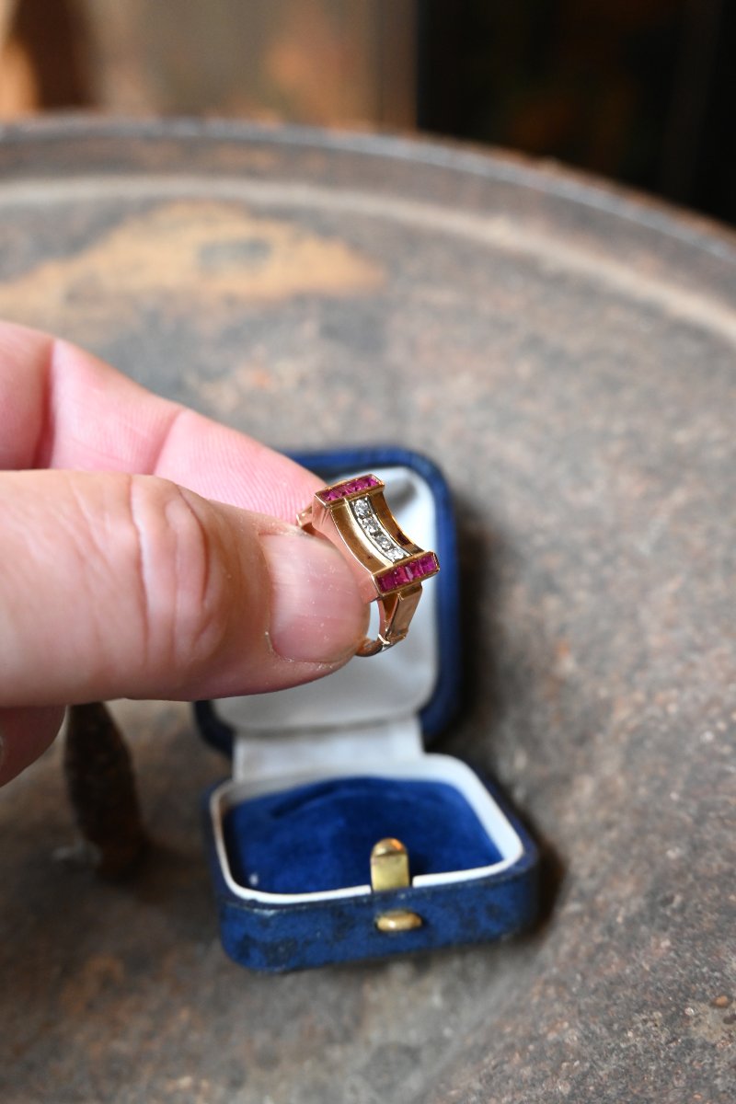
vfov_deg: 45.0
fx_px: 1334
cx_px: 368
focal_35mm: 44
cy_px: 552
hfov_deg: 30.8
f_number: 6.3
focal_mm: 29
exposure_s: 1/50
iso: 1800
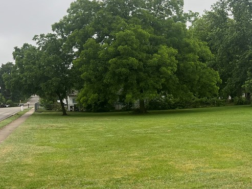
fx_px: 393
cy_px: 113
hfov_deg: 34.9
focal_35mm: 54
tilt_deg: -2.6
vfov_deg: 27.0
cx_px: 184
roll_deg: +2.6
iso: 50
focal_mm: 5.1
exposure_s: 1/362
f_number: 1.6
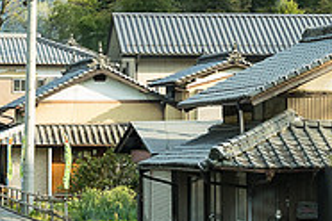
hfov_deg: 9.7
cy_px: 133
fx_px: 1955
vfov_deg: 6.5
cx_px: 157
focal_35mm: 212
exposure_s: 1/320
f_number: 5.6
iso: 800
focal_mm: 68
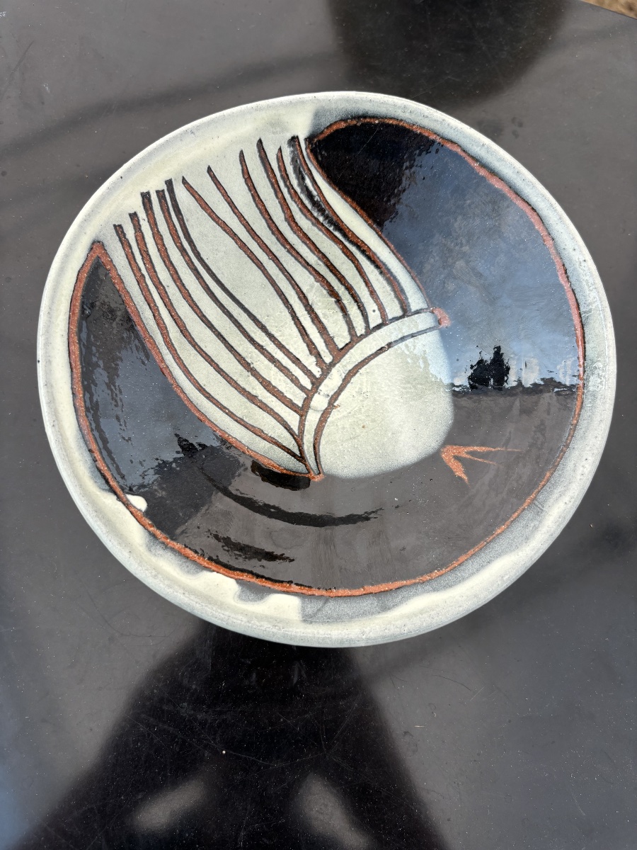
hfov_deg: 53.1
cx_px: 318
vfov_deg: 67.3
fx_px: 638
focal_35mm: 26
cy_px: 425
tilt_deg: -79.6
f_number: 1.6
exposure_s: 1/1164
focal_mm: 5.96
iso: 50
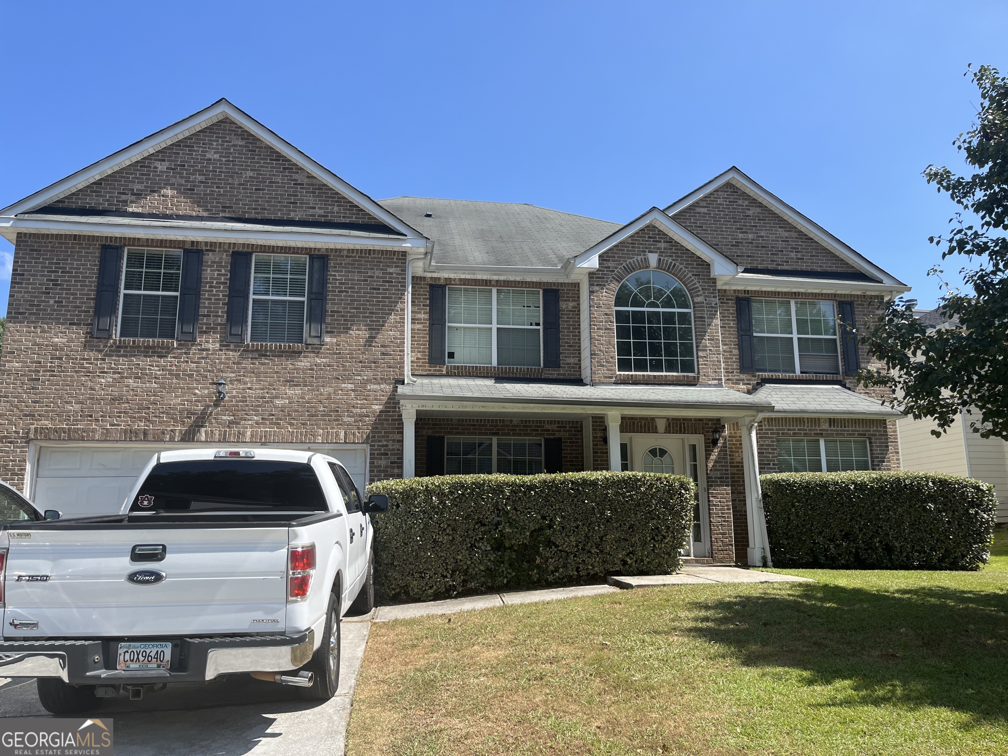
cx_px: 504
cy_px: 378
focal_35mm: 26
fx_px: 757
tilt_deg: +11.8
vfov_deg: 53.1
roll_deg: +1.1
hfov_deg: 67.3
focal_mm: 5.1
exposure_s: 1/2222
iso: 50
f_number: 1.6
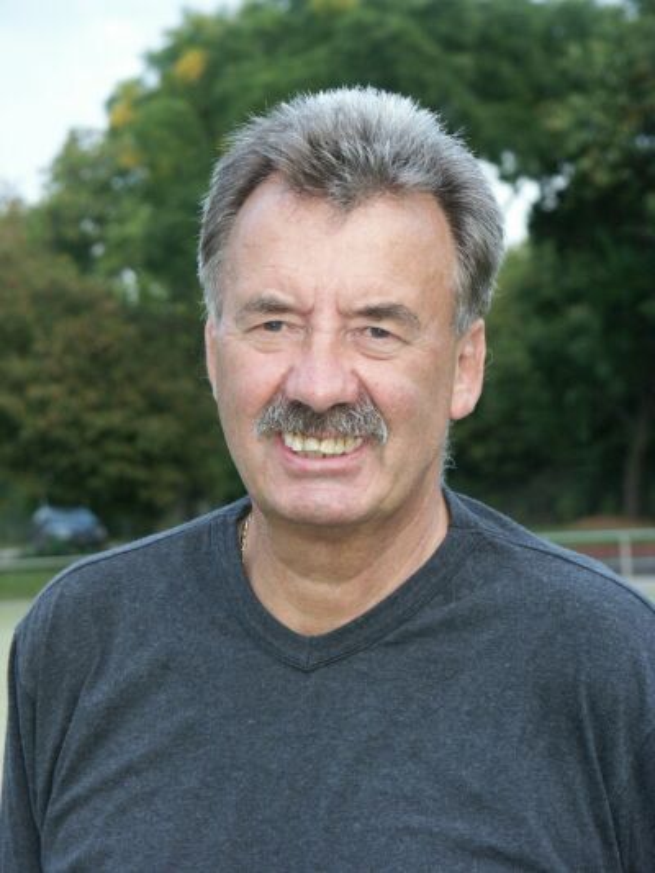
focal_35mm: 152
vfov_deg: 13.0
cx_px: 328
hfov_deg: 9.8
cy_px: 436
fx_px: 3833
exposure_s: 1/180
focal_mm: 38.45
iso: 200
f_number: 4.5
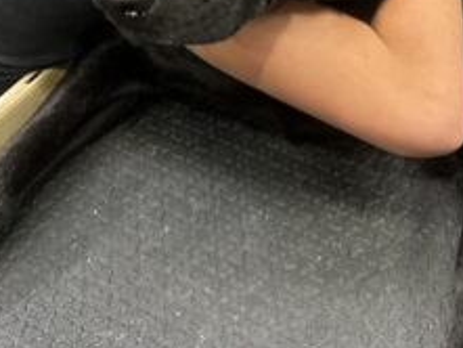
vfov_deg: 16.6
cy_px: -155
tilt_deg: -32.2
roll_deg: -0.3
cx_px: 413
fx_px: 1097
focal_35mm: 82
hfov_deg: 23.2
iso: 250
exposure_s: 1/60
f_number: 1.5
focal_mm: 5.7
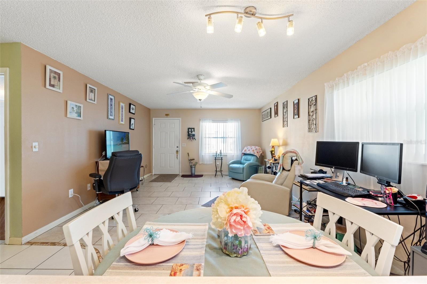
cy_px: 142
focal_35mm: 15
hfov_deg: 100.4
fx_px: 178
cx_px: 214
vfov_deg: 77.3
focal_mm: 10
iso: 400
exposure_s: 1/6
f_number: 8
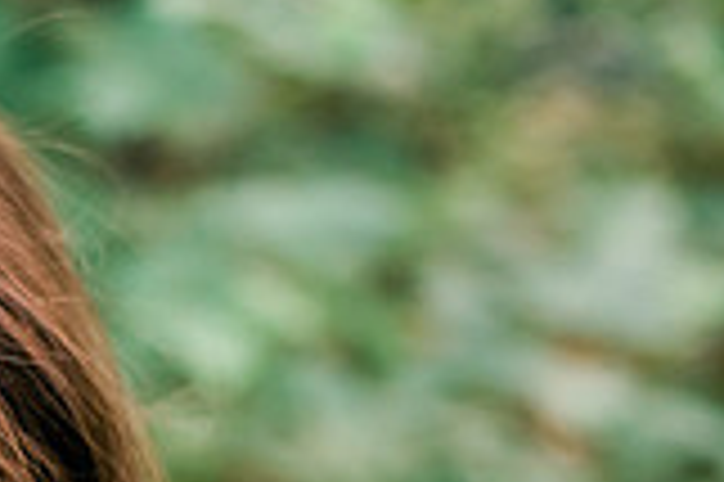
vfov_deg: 7.4
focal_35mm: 180
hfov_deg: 10.9
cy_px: 849
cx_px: -468
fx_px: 3616
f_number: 2.8
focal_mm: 50
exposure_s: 1/250
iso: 640
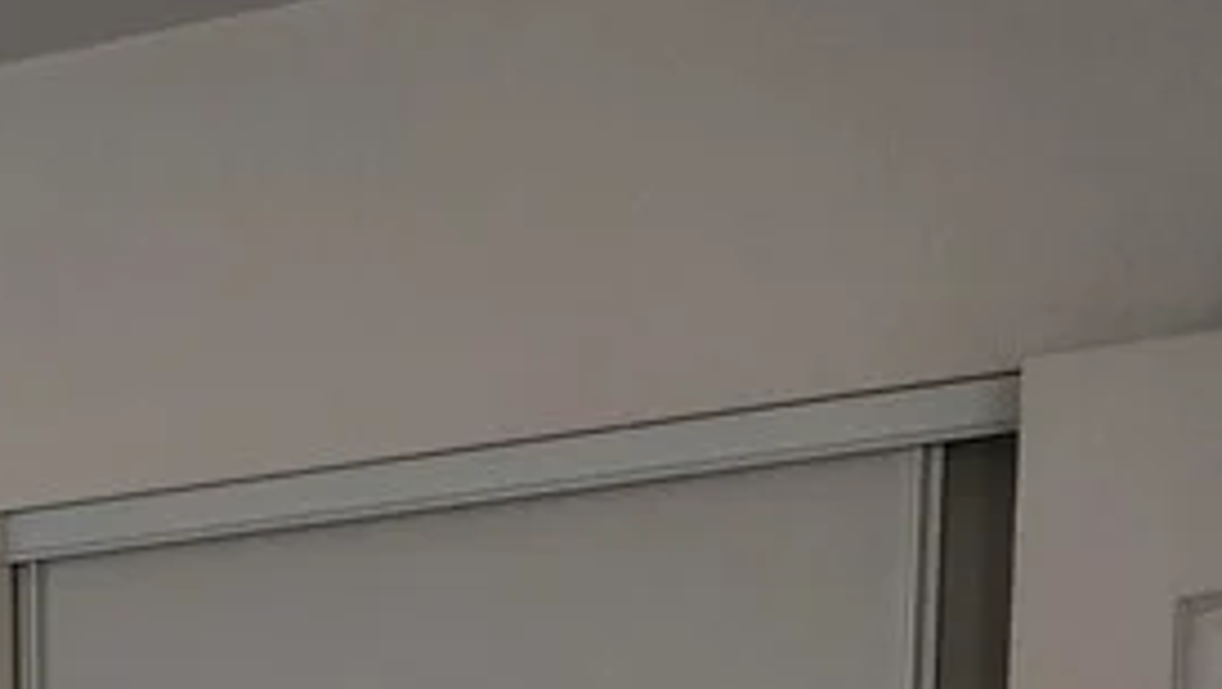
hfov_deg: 19.5
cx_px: -658
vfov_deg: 11.4
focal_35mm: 94
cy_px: 1481
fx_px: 3048
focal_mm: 6.4
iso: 125
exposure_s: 1/120
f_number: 1.8
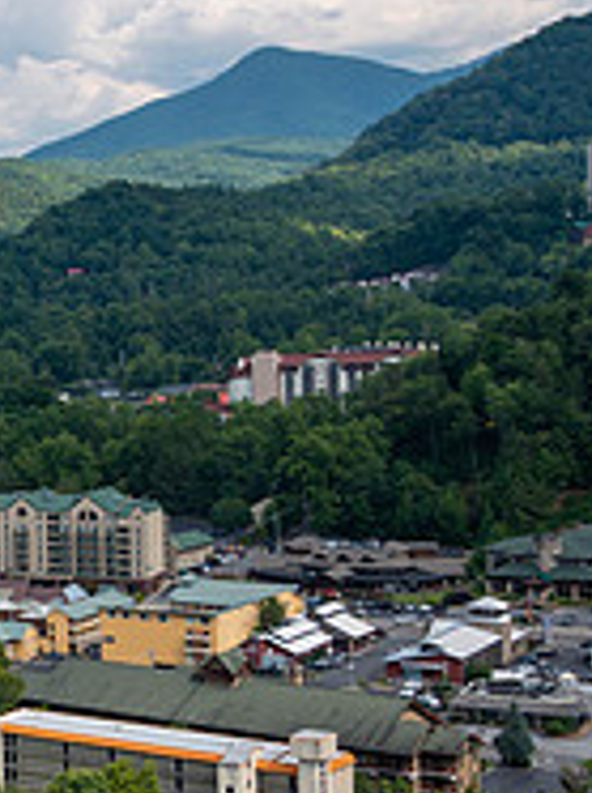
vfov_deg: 23.3
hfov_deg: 14.9
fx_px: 1920
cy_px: 433
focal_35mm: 84
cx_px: -528
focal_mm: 28
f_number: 8
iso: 100
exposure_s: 1/250
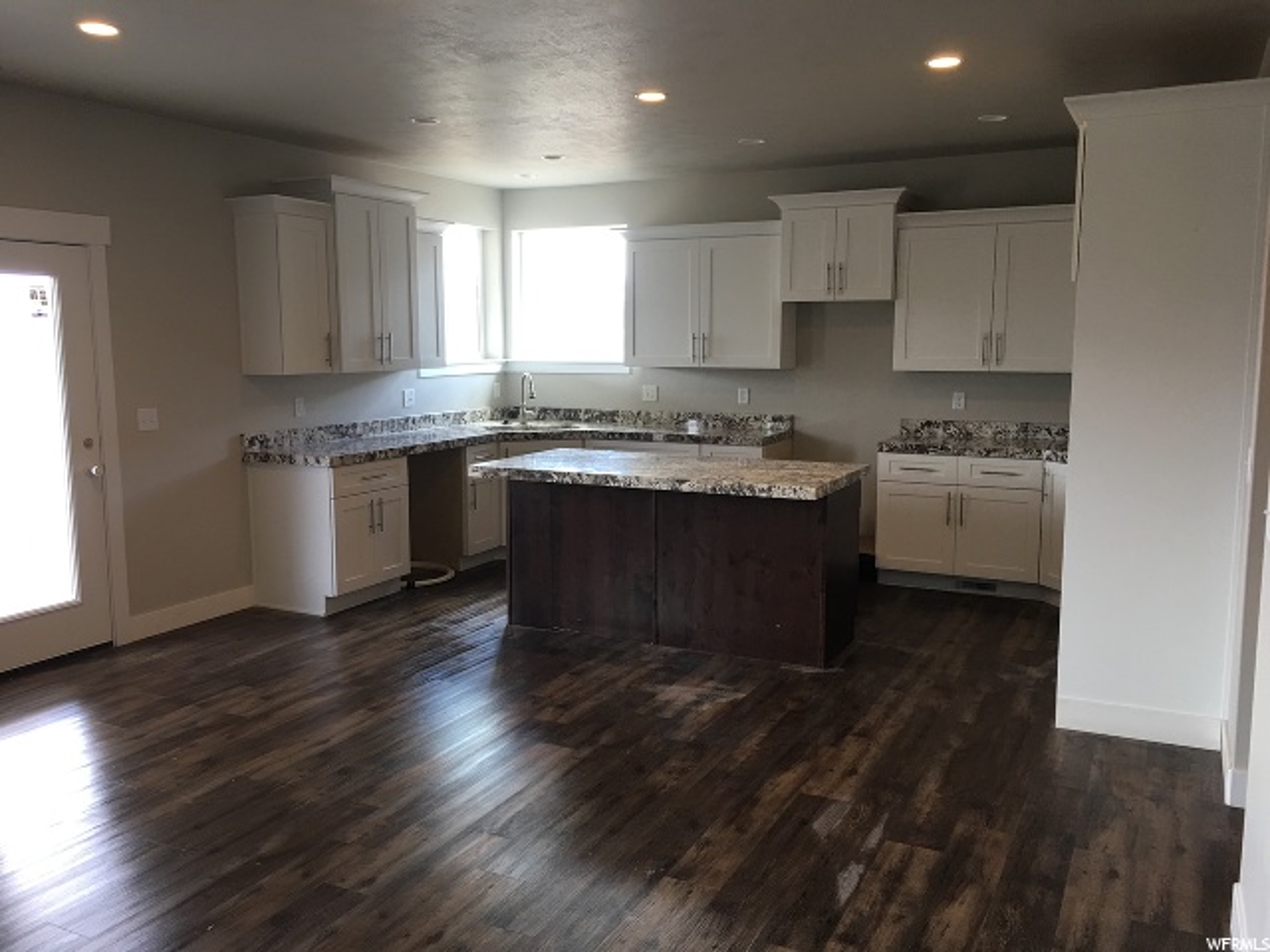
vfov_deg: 48.2
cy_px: 476
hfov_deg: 61.7
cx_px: 635
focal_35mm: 29
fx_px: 1064
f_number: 2.2
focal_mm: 4.15
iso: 32
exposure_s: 1/30
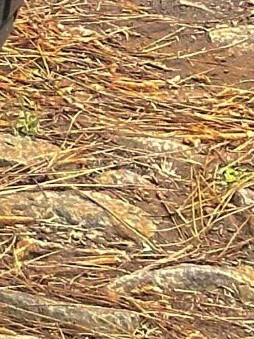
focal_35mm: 375
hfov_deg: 3.8
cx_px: -729
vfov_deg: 5.0
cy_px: -639
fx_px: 3669
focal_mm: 6.86
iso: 100
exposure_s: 1/60
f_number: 1.78
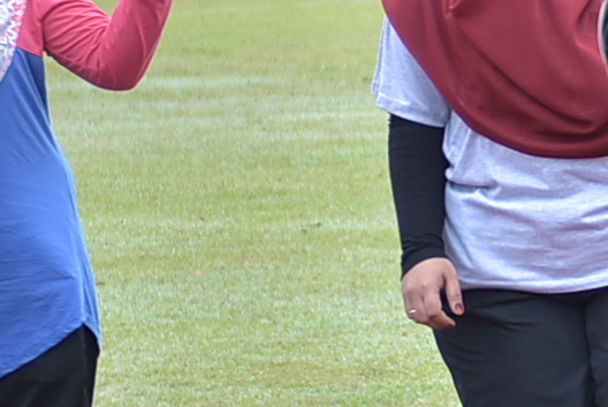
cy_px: -163
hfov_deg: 4.6
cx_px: 1322
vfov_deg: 3.1
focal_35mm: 442
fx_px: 7471
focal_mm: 52
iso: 100
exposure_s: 1/200
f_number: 2.8
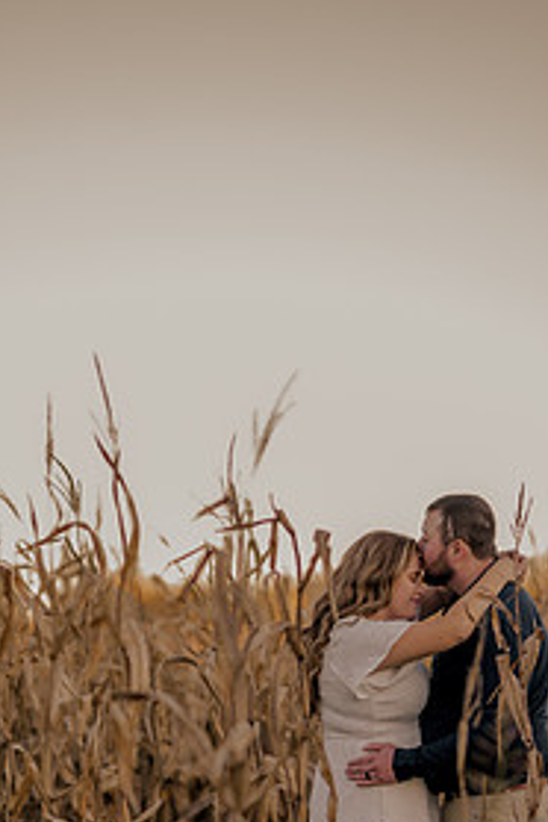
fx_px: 3128
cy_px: 583
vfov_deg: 14.9
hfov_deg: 10.0
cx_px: 290
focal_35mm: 137
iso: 50
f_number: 1.4
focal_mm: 85
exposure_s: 1/320
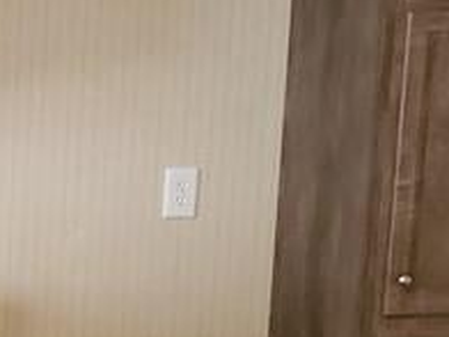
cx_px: -410
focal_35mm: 136
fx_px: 1764
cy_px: 422
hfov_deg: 12.9
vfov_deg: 10.7
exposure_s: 1/30
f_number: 1.5
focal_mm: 4.3
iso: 250
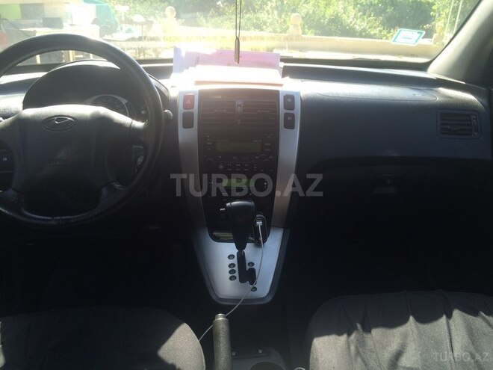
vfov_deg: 48.2
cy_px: 185
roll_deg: -2.6
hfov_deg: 61.7
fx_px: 413
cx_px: 246
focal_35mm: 29
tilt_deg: -26.3
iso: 32
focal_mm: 4.15
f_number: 2.2
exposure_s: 1/253
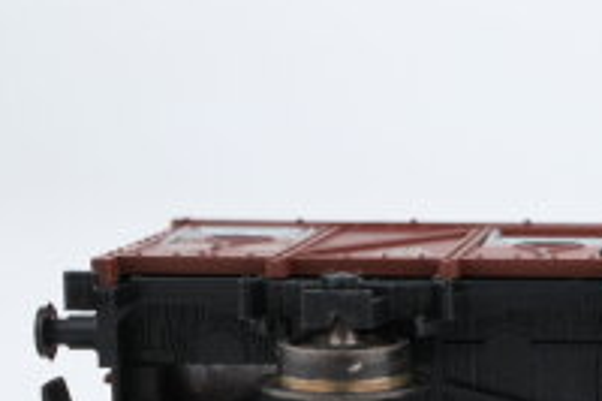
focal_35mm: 135
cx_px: 731
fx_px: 2256
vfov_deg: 10.0
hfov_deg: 14.7
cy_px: 440
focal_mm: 30
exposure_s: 1/125
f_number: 10
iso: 320
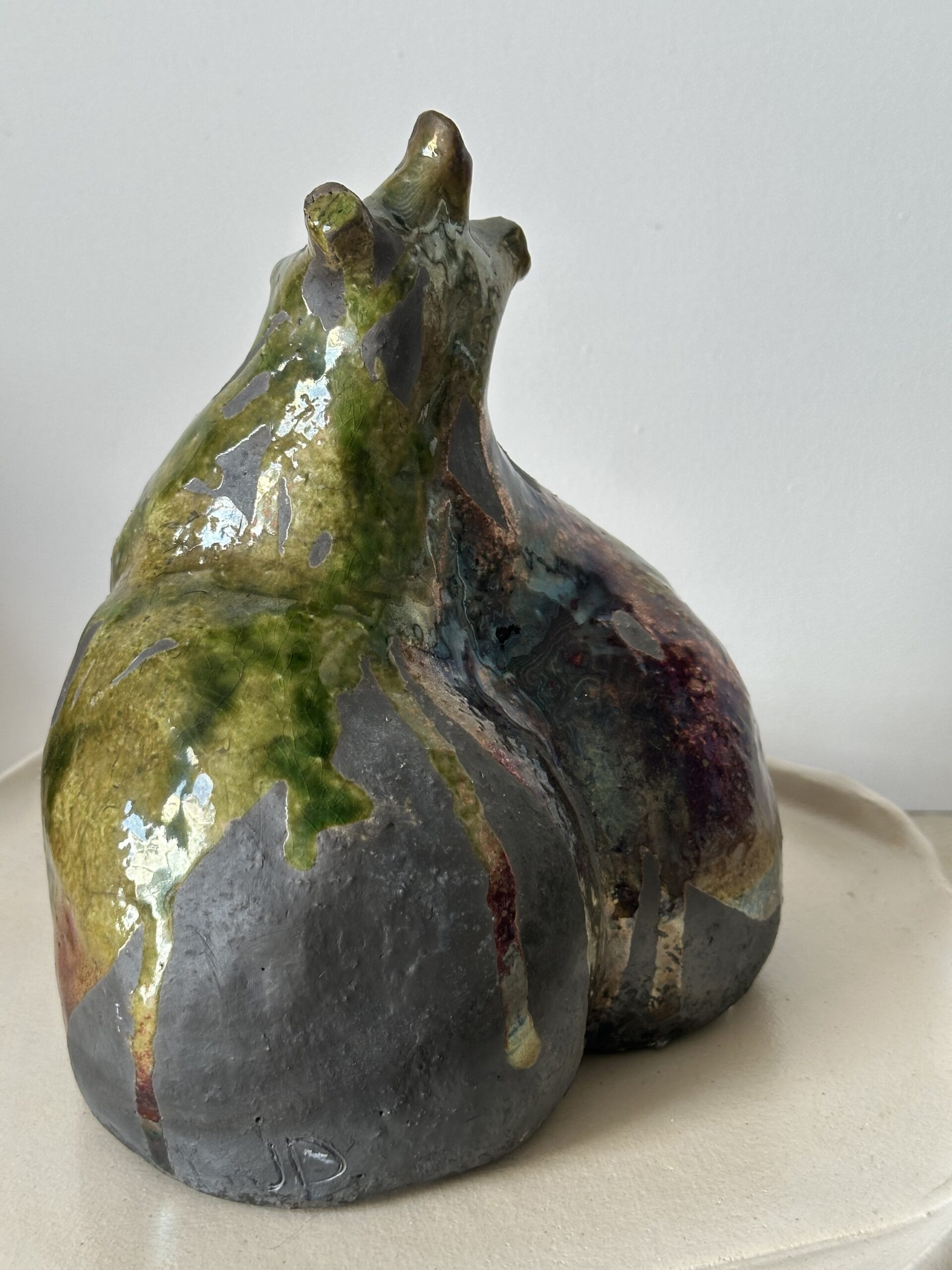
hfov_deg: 30.3
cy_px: 635
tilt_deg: -18.3
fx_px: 1760
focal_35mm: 48
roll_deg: +0.4
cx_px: 476
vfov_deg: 39.7
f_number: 1.78
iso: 80
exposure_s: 1/121
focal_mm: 6.86
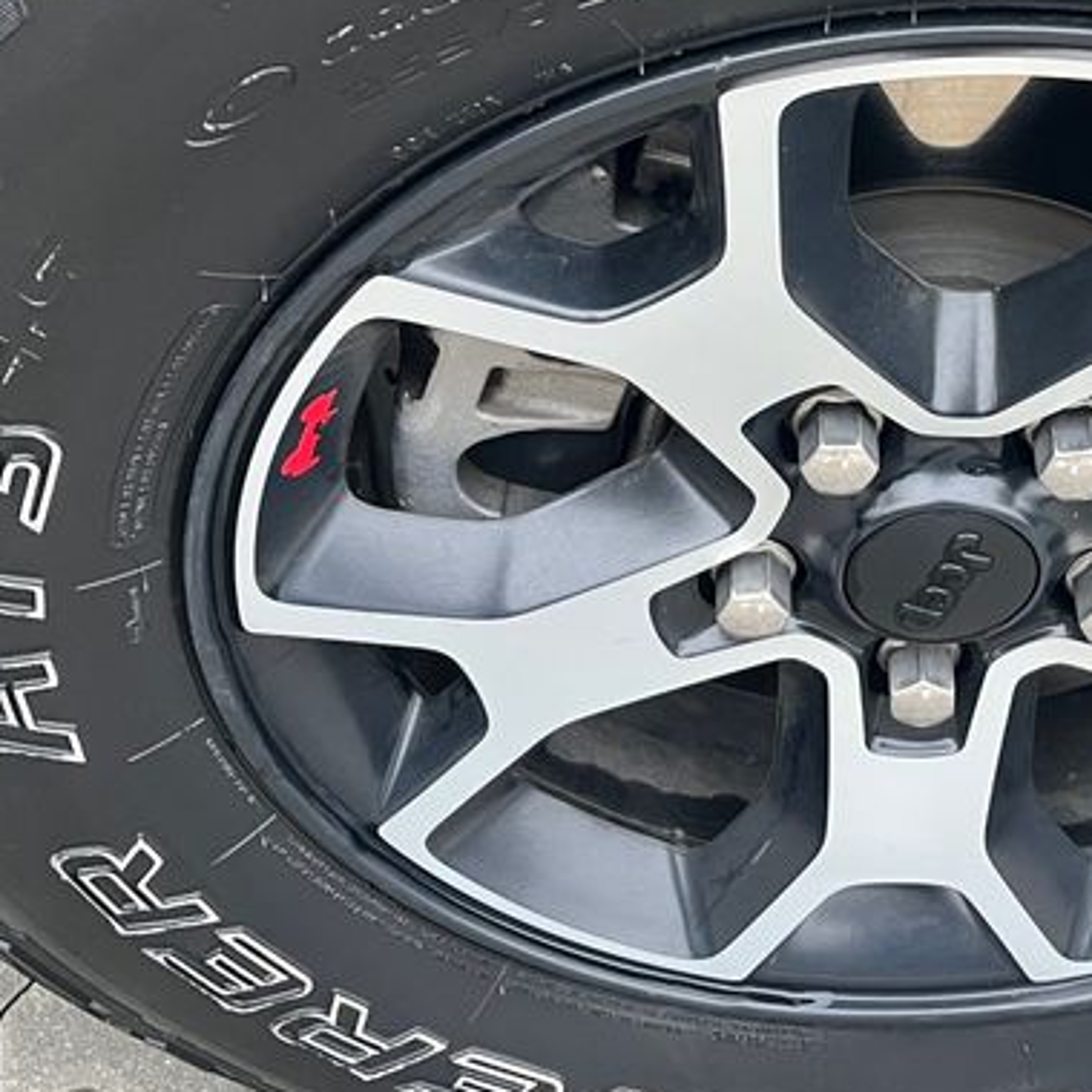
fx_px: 2213
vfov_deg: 27.2
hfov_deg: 27.1
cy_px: 236
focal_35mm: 62
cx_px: 897
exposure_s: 1/60
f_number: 1.6
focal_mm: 5.1
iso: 400
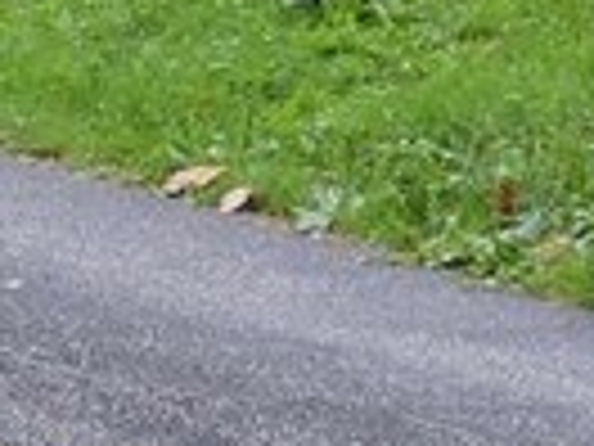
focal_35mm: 272
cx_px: 72
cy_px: -793
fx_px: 4667
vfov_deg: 5.2
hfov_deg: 7.3
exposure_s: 1/125
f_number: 3.8
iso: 100
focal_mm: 6.3
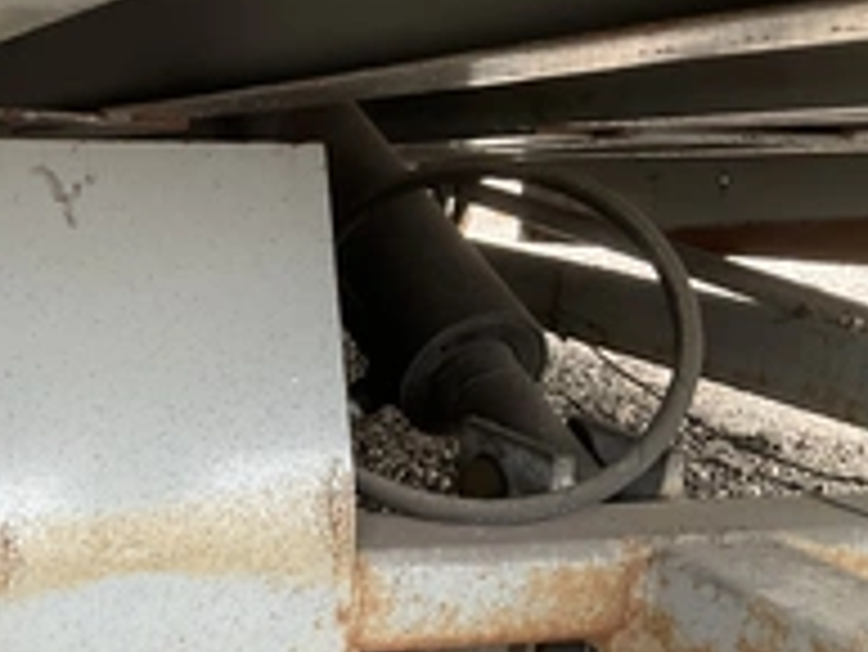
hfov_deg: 30.4
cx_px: 45
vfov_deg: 24.3
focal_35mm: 60
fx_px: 1505
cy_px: 427
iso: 64
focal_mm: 3
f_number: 1.8
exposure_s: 1/76
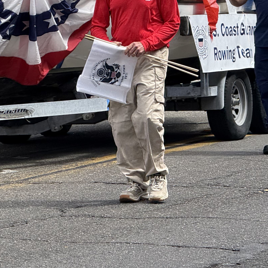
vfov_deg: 6.5
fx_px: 2347
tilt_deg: -1.9
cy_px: 42
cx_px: 68
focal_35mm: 268
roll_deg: +1.3
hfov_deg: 6.5
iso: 64
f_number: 2.8
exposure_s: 1/776
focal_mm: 15.66
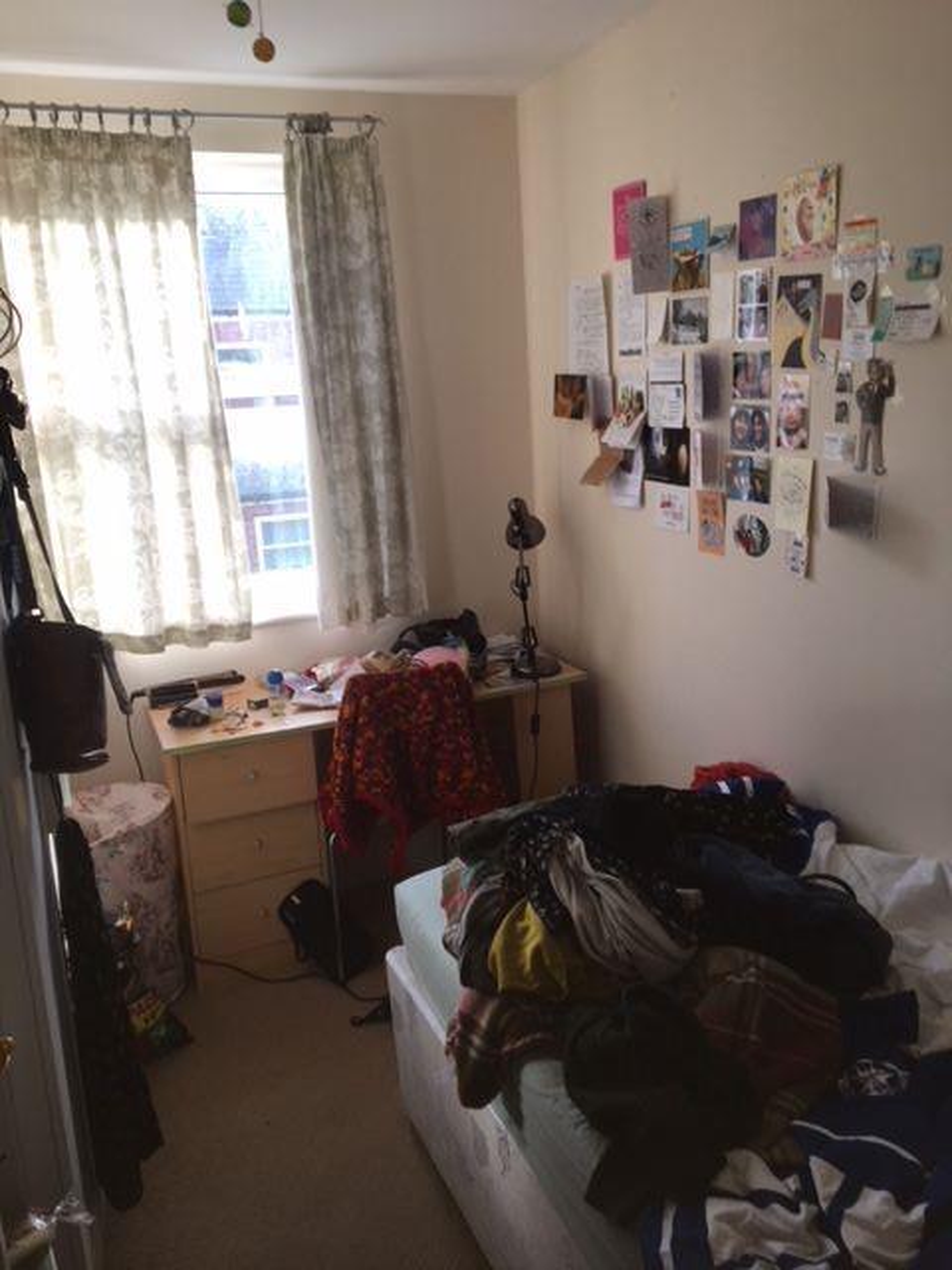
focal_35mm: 29
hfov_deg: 48.2
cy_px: 635
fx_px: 1063
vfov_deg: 61.7
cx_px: 476
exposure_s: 1/50
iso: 25
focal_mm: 4.15
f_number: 2.2
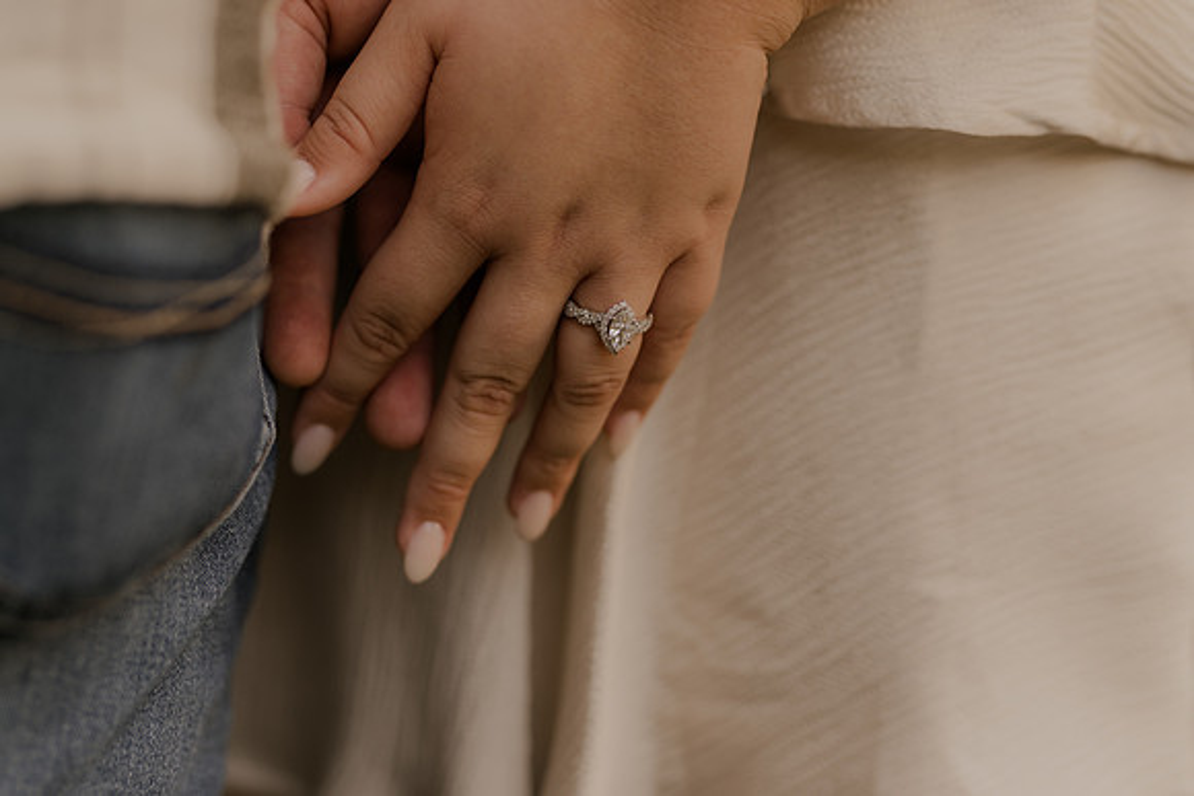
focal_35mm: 85
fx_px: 2820
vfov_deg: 16.1
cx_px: 597
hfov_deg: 23.9
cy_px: 398
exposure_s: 1/200
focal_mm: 85
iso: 100
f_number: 2
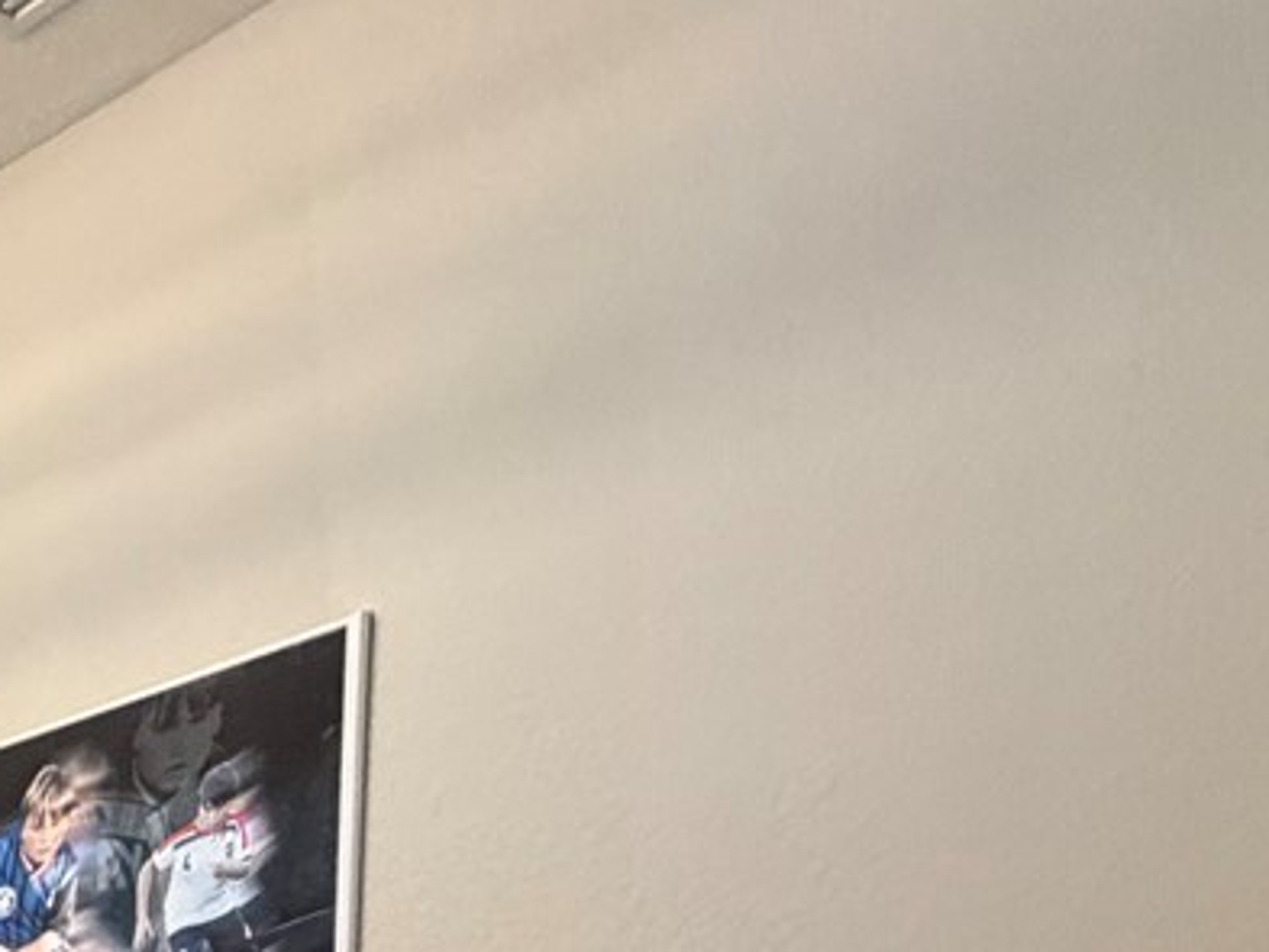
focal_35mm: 57
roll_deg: +3.3
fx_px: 2090
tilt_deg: -10.8
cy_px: 1804
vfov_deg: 18.6
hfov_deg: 24.1
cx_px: -769
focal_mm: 2.22
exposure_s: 1/60
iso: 400
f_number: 2.2
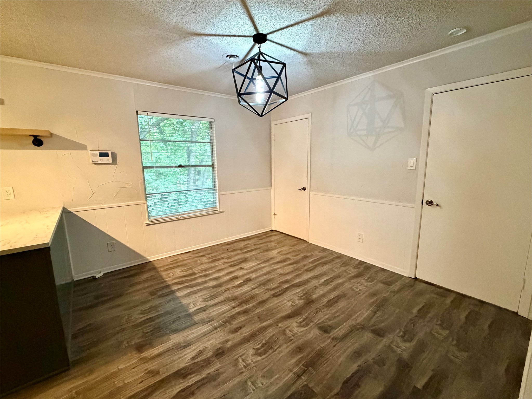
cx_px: 266
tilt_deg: -10.0
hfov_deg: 102.1
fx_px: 215
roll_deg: +1.1
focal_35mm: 14
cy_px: 200
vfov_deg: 85.7
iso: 1000
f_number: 2.2
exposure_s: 1/60
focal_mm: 2.22
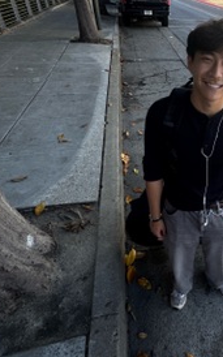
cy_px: 159
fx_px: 253
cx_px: 215
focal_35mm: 26
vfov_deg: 70.2
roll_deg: -3.8
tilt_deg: -33.7
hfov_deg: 42.1
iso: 40
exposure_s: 1/152
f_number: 2.2
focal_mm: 2.22
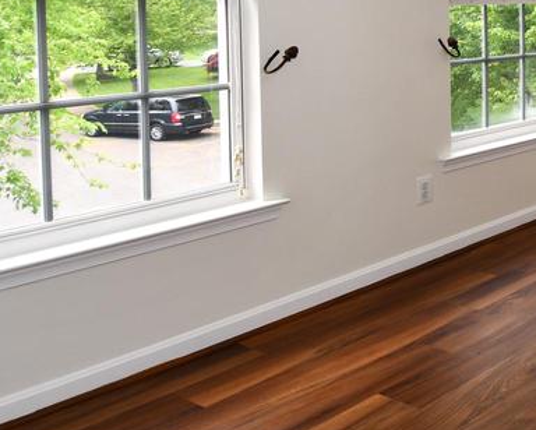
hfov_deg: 35.2
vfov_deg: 31.6
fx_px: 715
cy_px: 30
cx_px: 592
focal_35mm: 45
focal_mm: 12
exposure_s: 1/125
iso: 200
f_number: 5.6
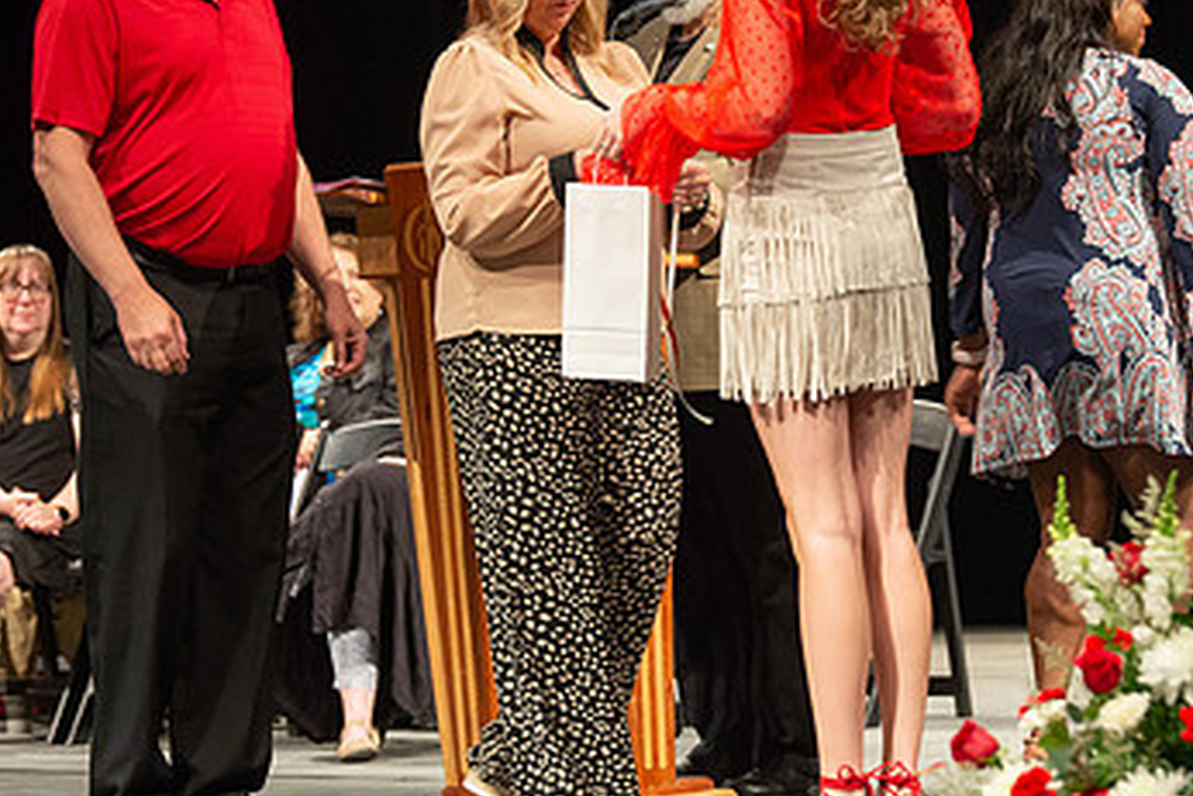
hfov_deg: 9.7
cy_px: 247
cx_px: 656
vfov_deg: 6.5
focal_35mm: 212
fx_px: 7028
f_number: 4
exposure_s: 1/100
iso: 1600
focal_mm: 122
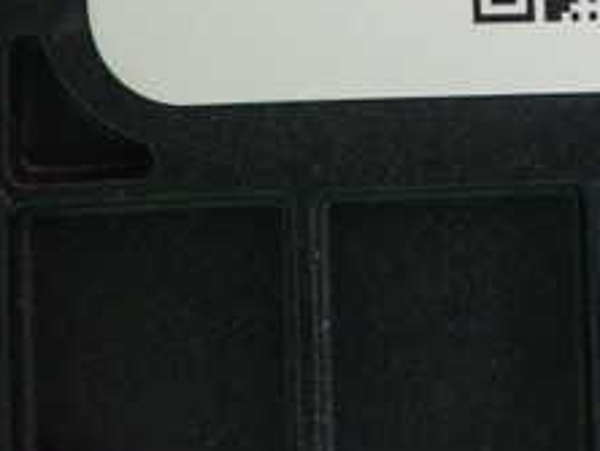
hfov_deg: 23.7
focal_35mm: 81
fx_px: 1405
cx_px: 481
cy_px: -113
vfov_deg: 17.3
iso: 800
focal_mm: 5.5
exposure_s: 1/40
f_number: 2.3
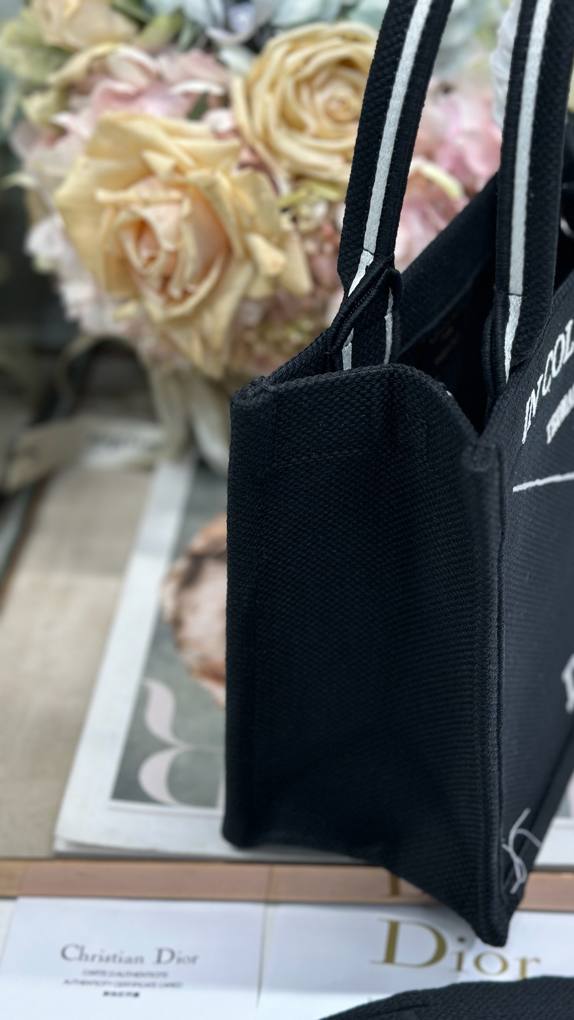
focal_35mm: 53
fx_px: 1434
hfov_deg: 22.5
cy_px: 506
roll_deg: -1.9
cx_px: 387
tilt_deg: -36.1
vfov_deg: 39.2
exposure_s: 1/141
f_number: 1.78
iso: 80
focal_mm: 6.86
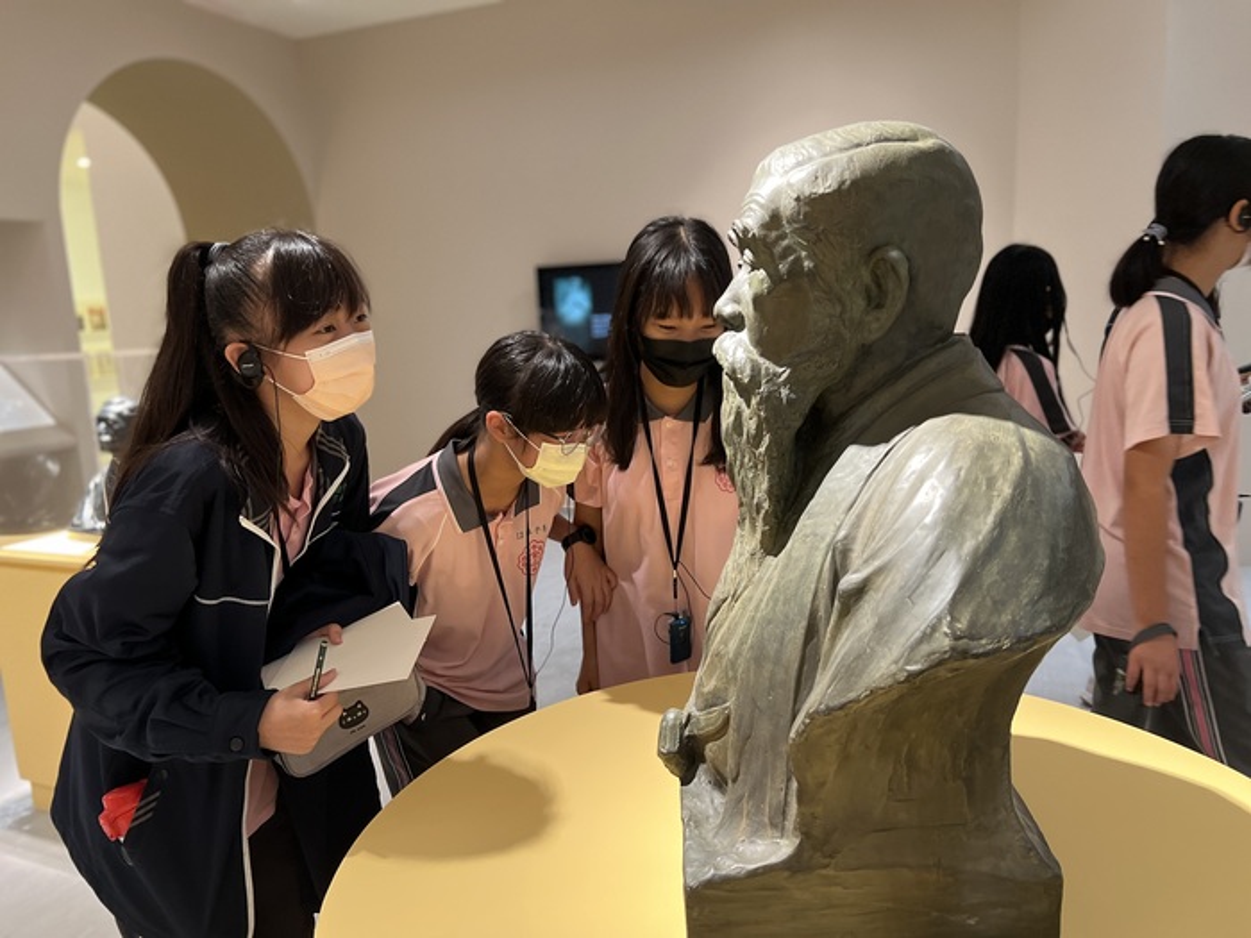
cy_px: 469
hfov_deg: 67.3
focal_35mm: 26
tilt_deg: -9.2
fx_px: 940
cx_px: 626
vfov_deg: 53.1
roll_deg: +2.4
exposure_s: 1/60
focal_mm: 5.7
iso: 320
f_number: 1.5
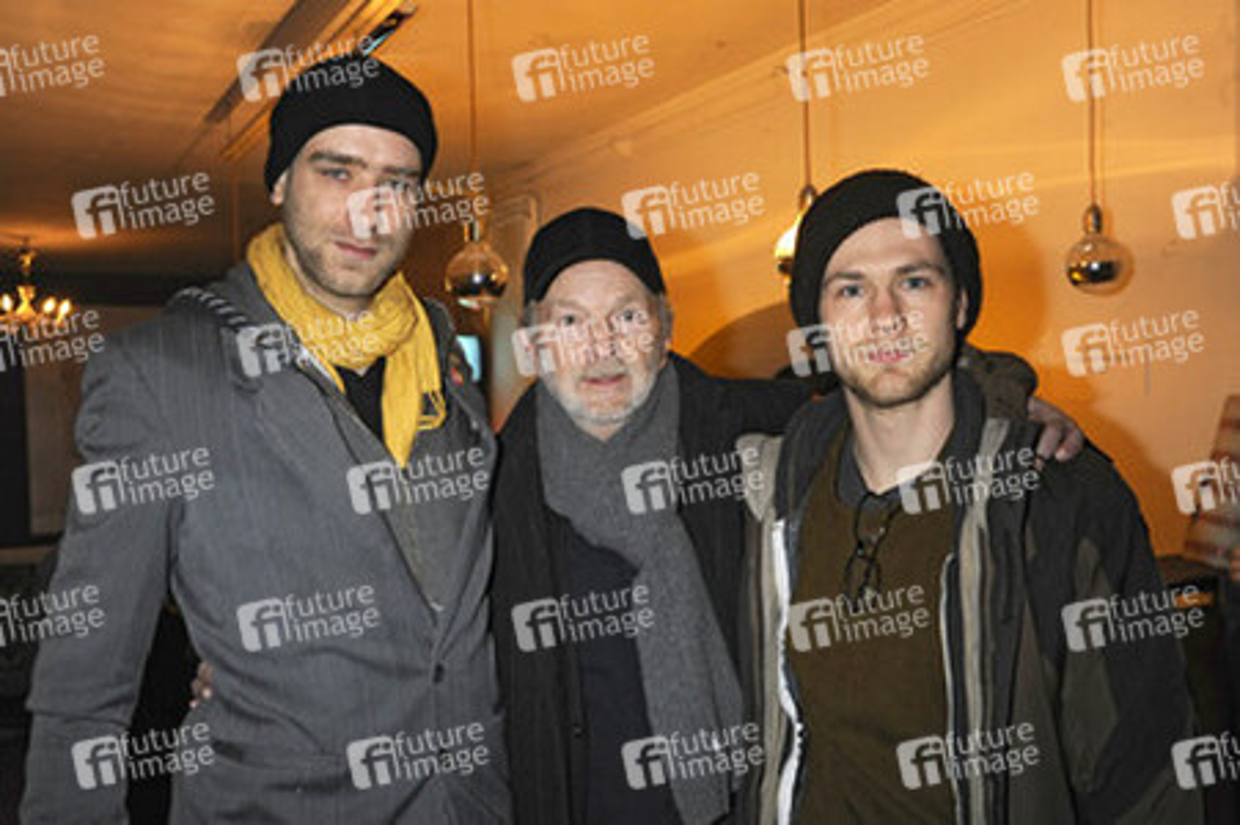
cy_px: 412
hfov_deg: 54.5
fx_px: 1205
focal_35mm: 35
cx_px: 620
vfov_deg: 37.8
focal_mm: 35
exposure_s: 1/30
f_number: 6.3
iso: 2000
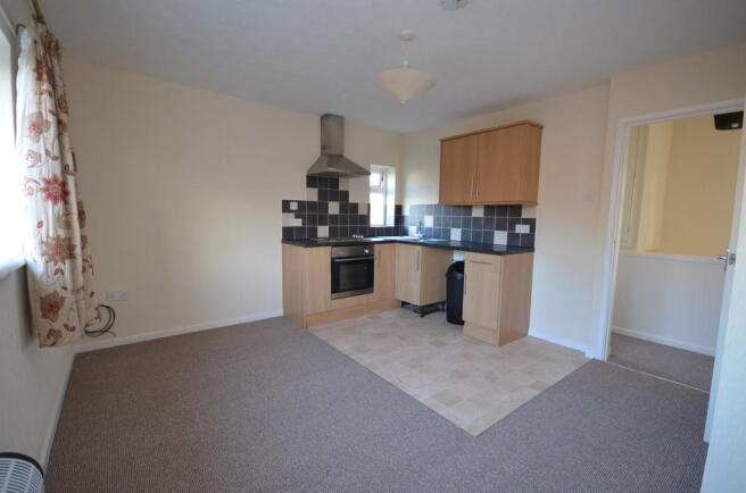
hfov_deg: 100.5
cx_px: 373
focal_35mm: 15
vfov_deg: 77.0
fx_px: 310
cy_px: 246
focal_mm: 10
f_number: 4
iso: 900
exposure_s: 1/30
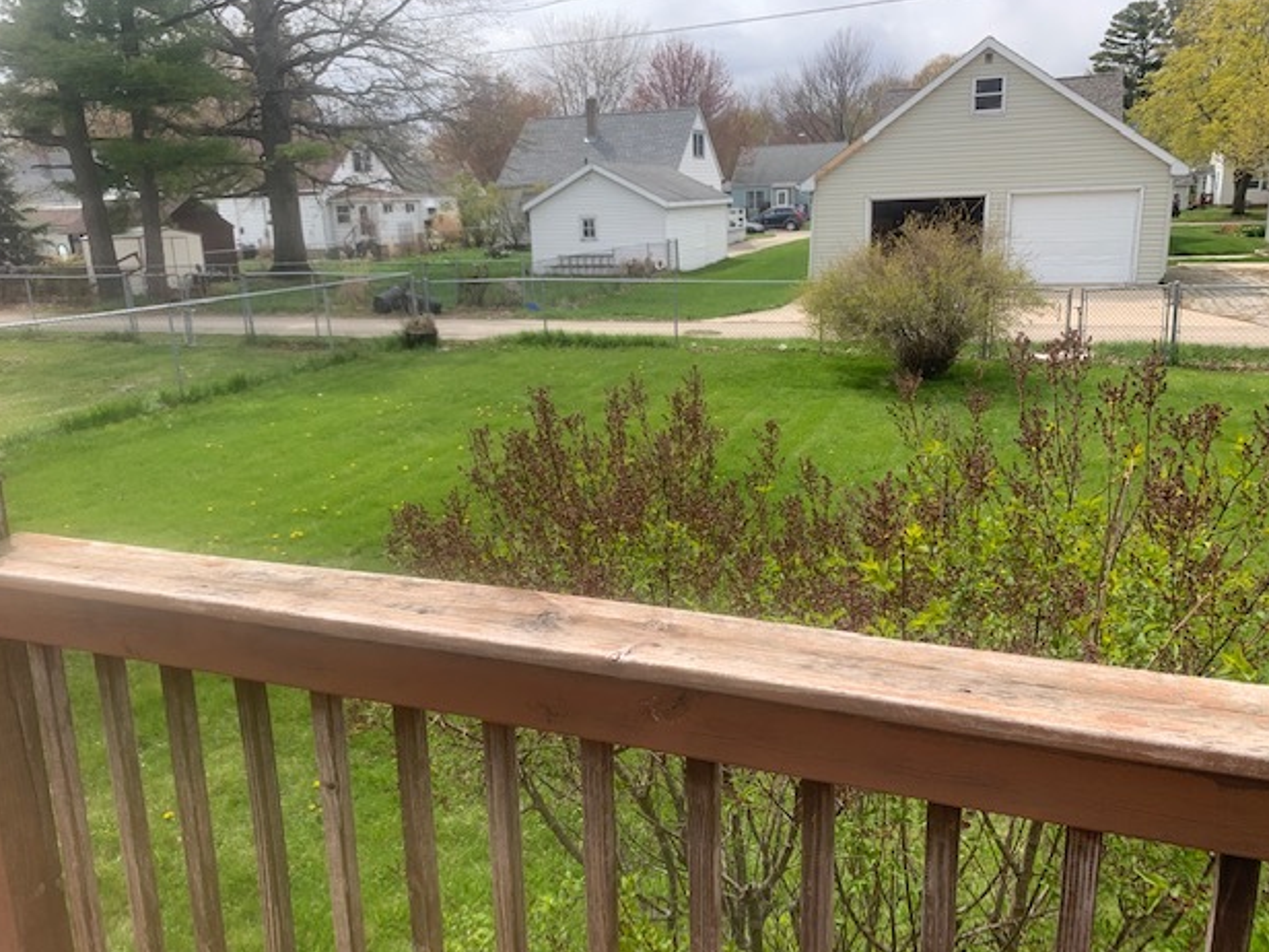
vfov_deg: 51.4
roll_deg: +2.3
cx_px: 620
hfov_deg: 65.3
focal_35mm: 27
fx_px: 990
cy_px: 468
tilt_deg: -15.6
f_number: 1.8
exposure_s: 1/1368
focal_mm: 4.25
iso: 25
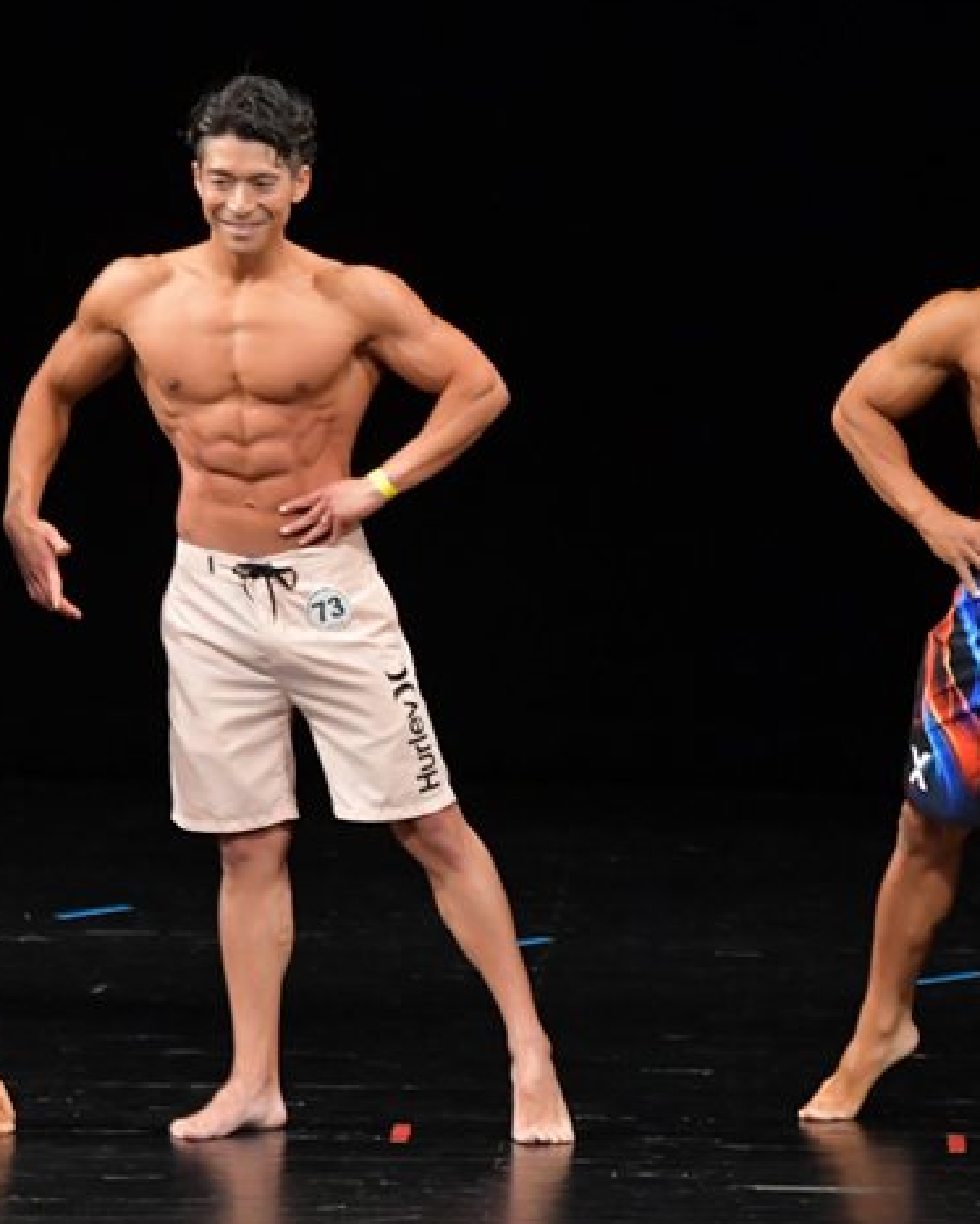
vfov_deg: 4.9
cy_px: 595
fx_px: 14384
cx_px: 725
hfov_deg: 3.9
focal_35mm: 397
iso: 3200
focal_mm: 170
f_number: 5.6
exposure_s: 1/400
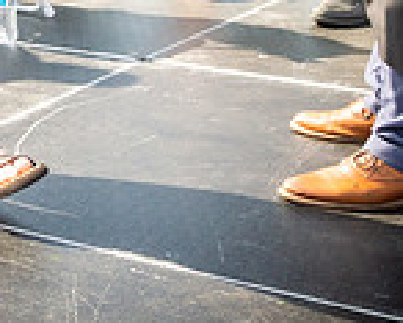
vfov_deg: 12.5
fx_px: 1325
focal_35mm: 111
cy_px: -284
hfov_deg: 16.3
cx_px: -128
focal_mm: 17
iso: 200
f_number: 7.1
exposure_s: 1/500
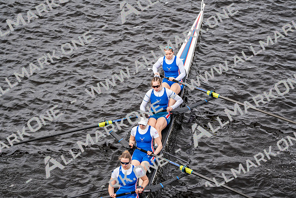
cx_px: 148
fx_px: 1645
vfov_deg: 6.9
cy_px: 99
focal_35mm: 200
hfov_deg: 10.3
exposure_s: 1/2000
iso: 400
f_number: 2.8
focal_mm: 200
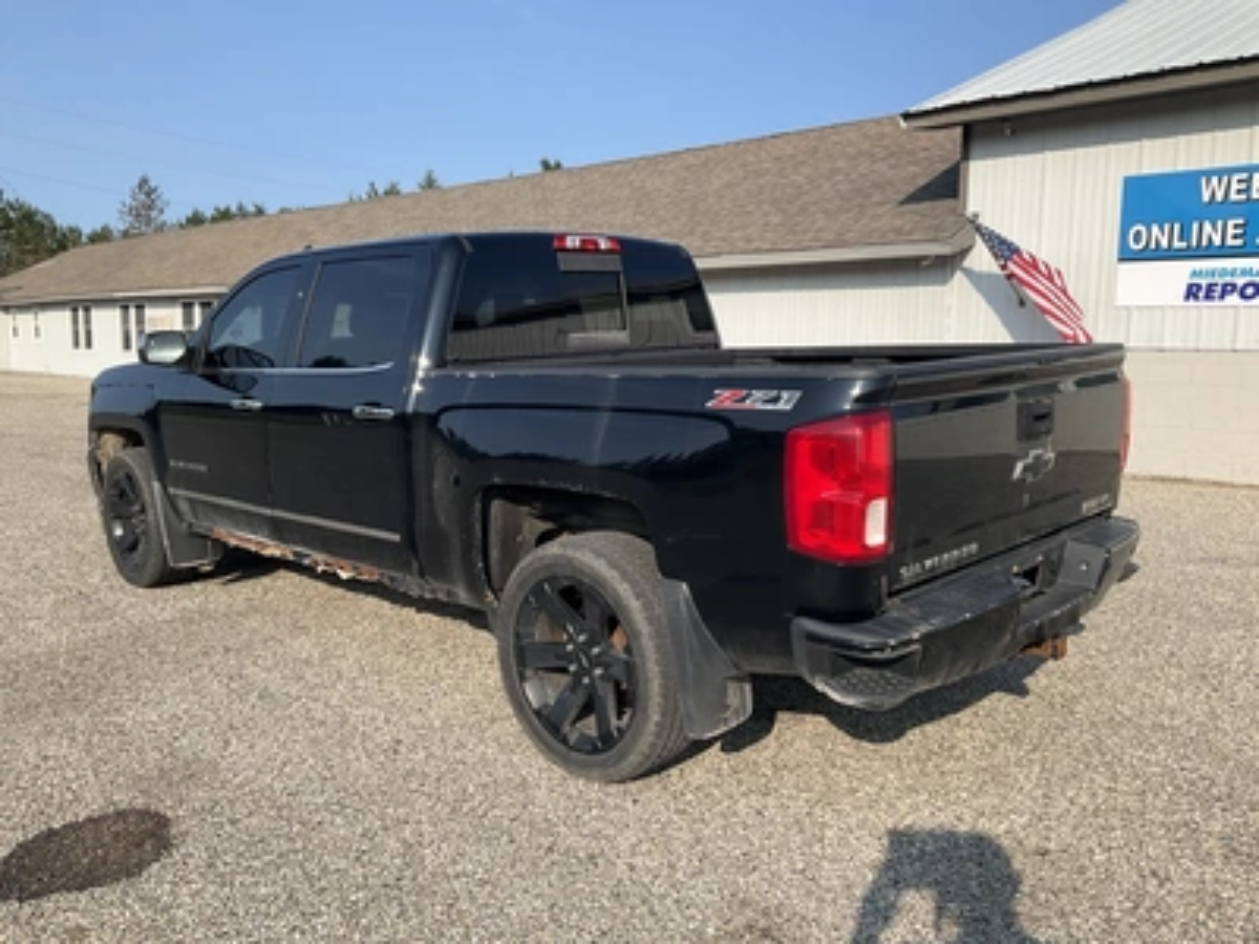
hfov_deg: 61.7
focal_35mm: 29
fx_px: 1055
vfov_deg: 48.2
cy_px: 472
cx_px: 630
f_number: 1.8
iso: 25
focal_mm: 3
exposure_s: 1/1490
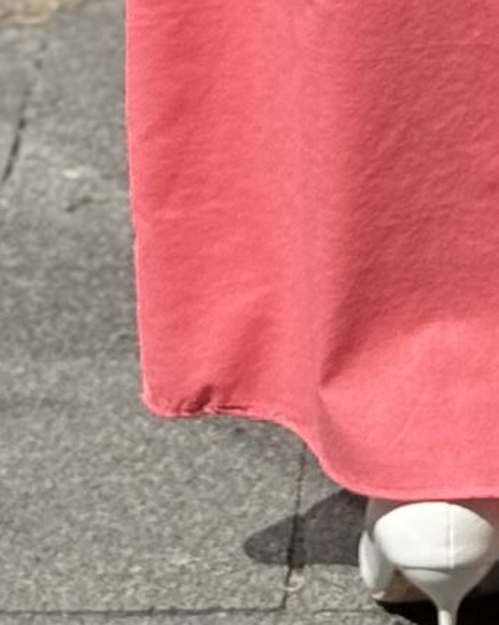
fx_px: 5193
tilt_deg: -6.3
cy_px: -1243
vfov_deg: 6.3
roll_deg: -0.7
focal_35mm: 281
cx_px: 688
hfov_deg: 5.5
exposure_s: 1/6410
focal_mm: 6.76
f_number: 1.78
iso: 64
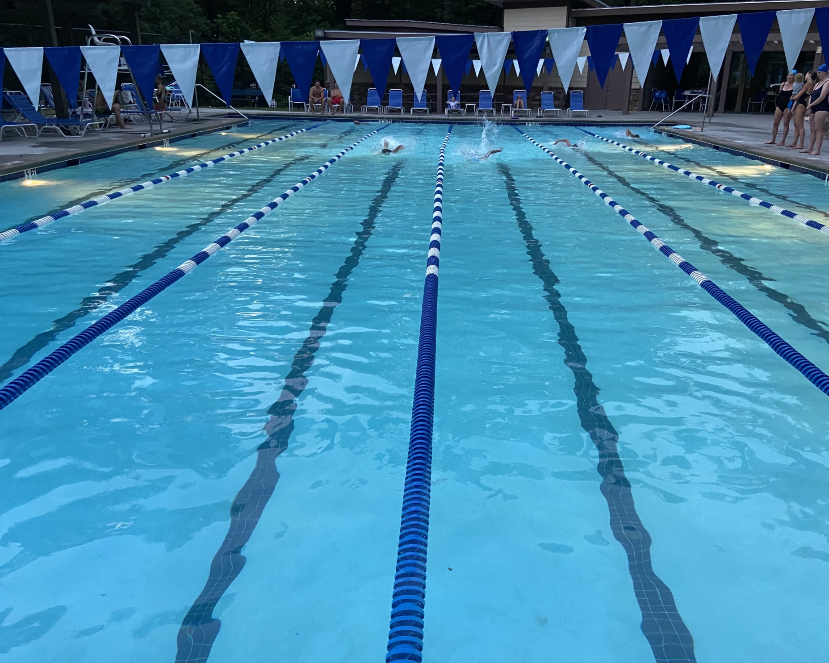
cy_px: 340
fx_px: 687
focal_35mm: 28
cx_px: 452
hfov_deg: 62.1
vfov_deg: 51.5
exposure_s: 1/60
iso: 250
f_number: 1.8
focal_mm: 4.25
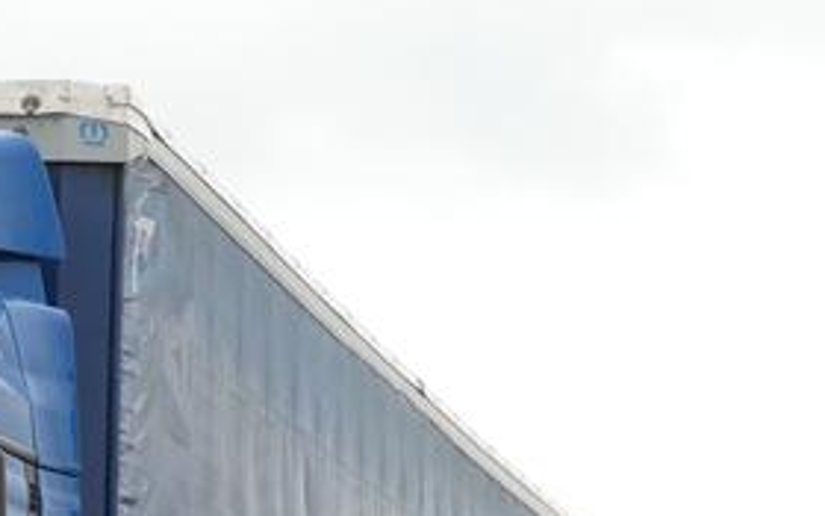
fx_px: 4429
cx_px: -253
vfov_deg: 6.6
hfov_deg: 10.4
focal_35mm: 197
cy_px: 681
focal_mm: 11.7
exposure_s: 1/80
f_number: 4.4
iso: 125
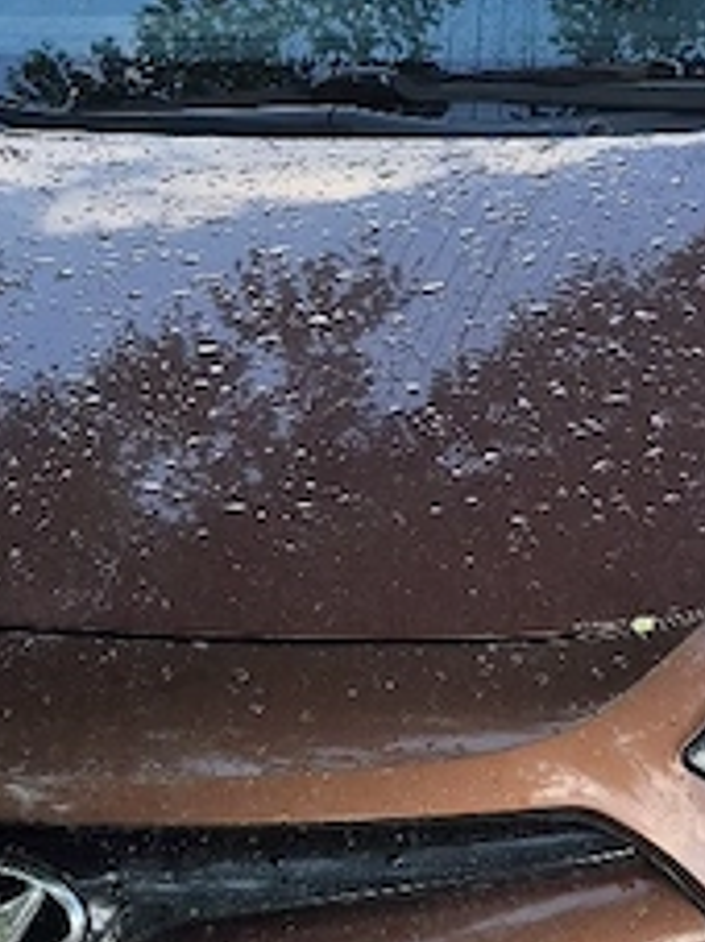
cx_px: 431
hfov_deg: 18.2
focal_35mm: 81
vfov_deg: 24.1
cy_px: 515
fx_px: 2202
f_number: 1.8
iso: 25
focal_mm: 5.4
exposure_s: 1/400
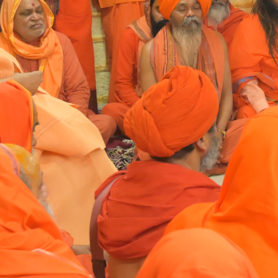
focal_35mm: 131
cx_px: 305
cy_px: 6
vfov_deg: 13.2
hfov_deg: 13.1
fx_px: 1190
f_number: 4.5
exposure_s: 1/100
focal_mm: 35
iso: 10000
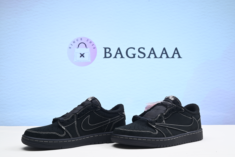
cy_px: 78
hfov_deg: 47.4
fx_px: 268
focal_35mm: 41
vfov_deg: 32.7
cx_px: 118
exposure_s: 1/2
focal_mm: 41
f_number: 16
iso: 100
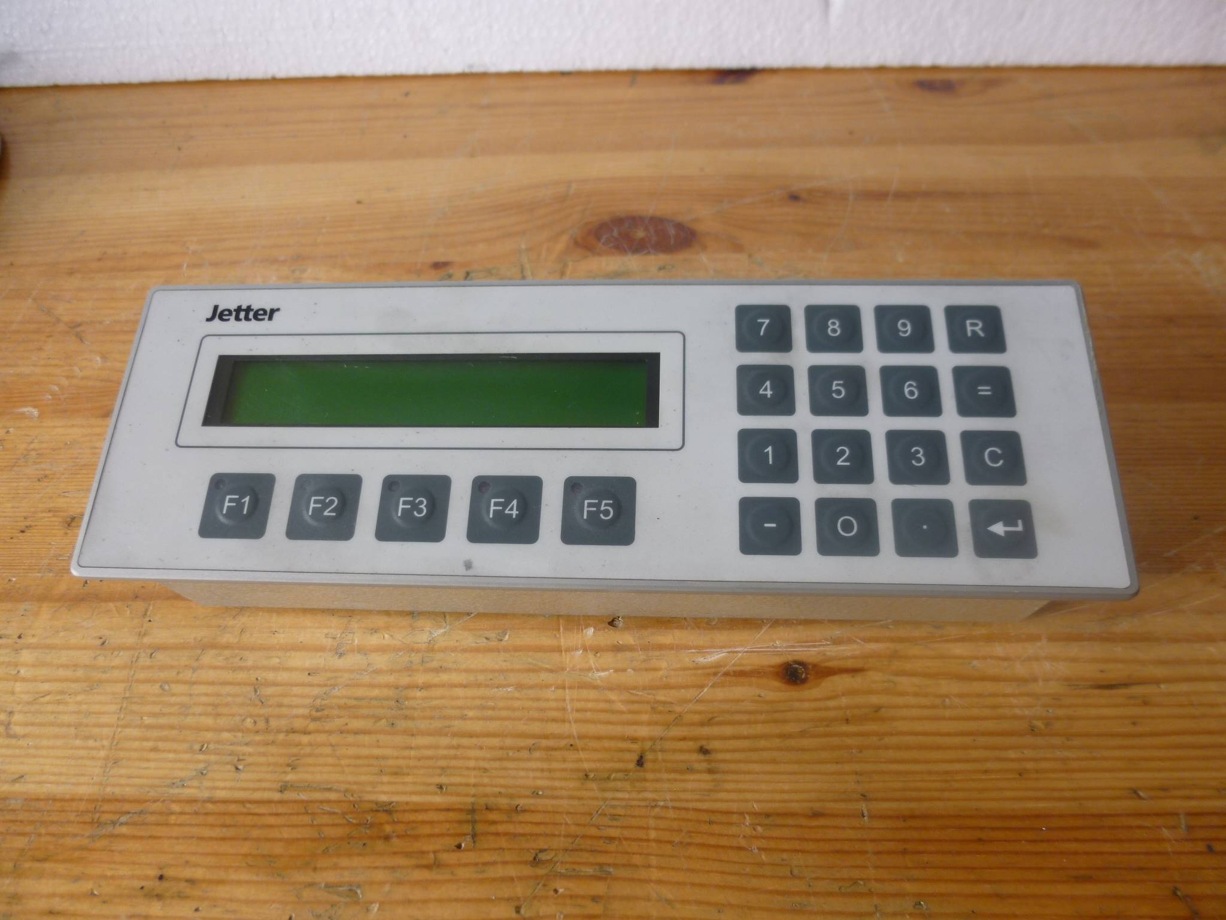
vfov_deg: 54.9
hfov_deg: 69.4
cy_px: 460
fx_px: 885
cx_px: 613
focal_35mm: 25
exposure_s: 1/60
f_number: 3.1
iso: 125
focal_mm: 4.5
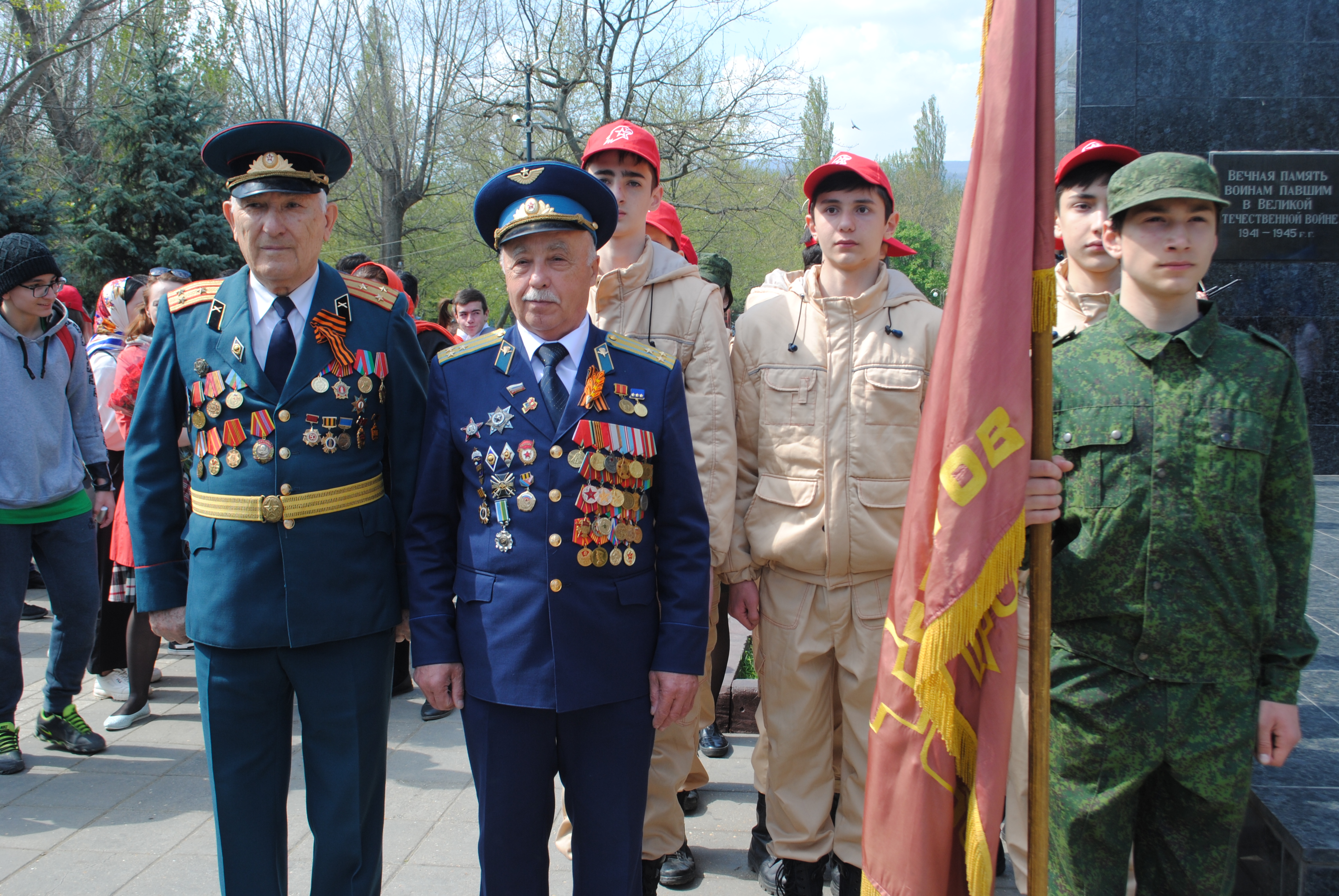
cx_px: 670
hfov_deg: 49.5
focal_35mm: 39
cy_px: 448
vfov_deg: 34.3
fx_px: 1452
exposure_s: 1/100
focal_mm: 26
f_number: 8
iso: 100
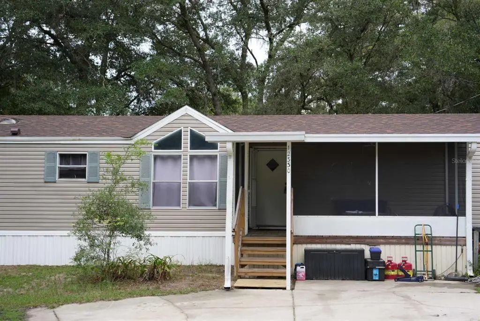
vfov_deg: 24.2
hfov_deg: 35.6
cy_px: 160
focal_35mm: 56
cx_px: 240
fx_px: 747
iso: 100
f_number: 4.5
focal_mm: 56
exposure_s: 1/200
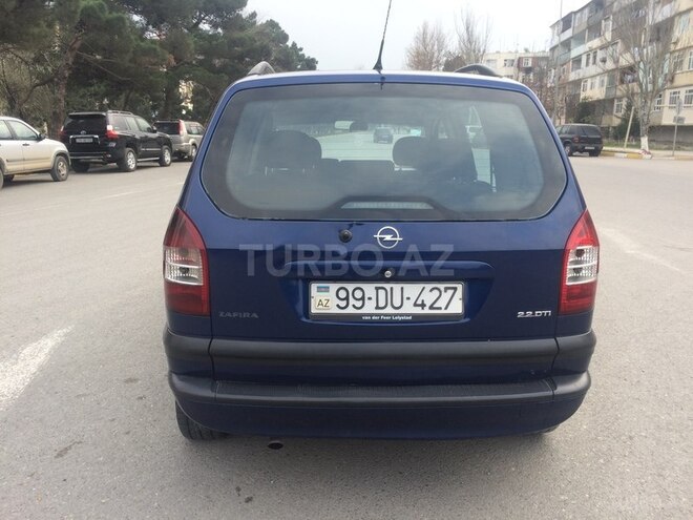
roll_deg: +1.2
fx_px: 581
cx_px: 346
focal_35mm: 29
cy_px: 260
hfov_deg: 61.7
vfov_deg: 48.2
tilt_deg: -13.7
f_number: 2.2
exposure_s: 1/279
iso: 32
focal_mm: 4.15
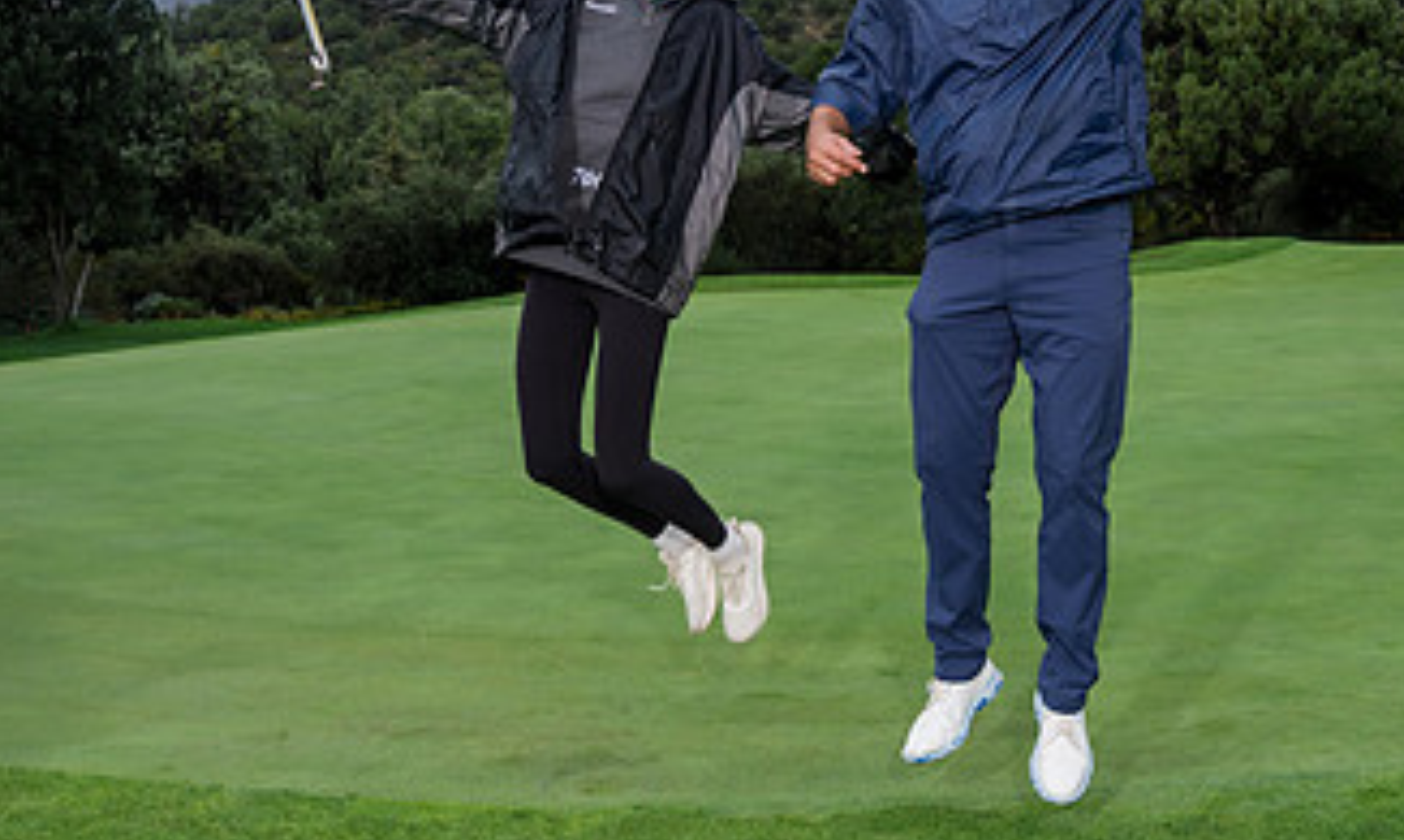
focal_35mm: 44
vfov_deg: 28.2
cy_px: 304
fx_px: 1664
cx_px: 917
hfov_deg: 45.2
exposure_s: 1/400
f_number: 5
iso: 320
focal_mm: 24
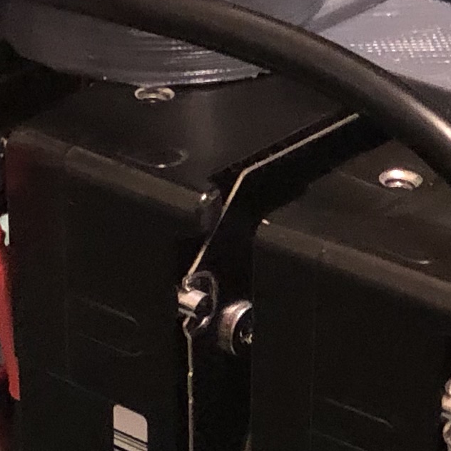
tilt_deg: -30.5
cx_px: 410
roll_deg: -1.5
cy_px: 418
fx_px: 2329
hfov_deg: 11.0
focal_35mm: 158
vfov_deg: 11.0
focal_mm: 4
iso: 100
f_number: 1.8
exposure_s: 1/4
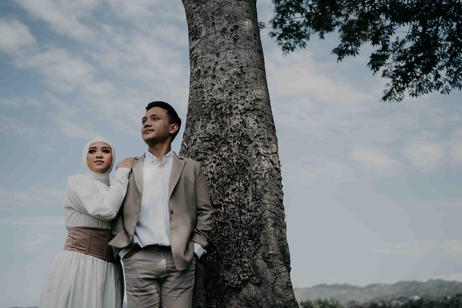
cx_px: 231
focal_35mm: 35
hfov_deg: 54.4
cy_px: 154
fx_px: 449
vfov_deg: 37.9
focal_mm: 35
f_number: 1.4
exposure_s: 1/4000
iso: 80
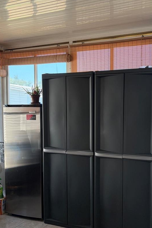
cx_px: 91
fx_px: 259
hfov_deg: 32.6
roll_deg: +0.3
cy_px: 123
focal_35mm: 41
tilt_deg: -4.1
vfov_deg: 47.3
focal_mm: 5.96
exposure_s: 1/77
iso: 125
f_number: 1.6
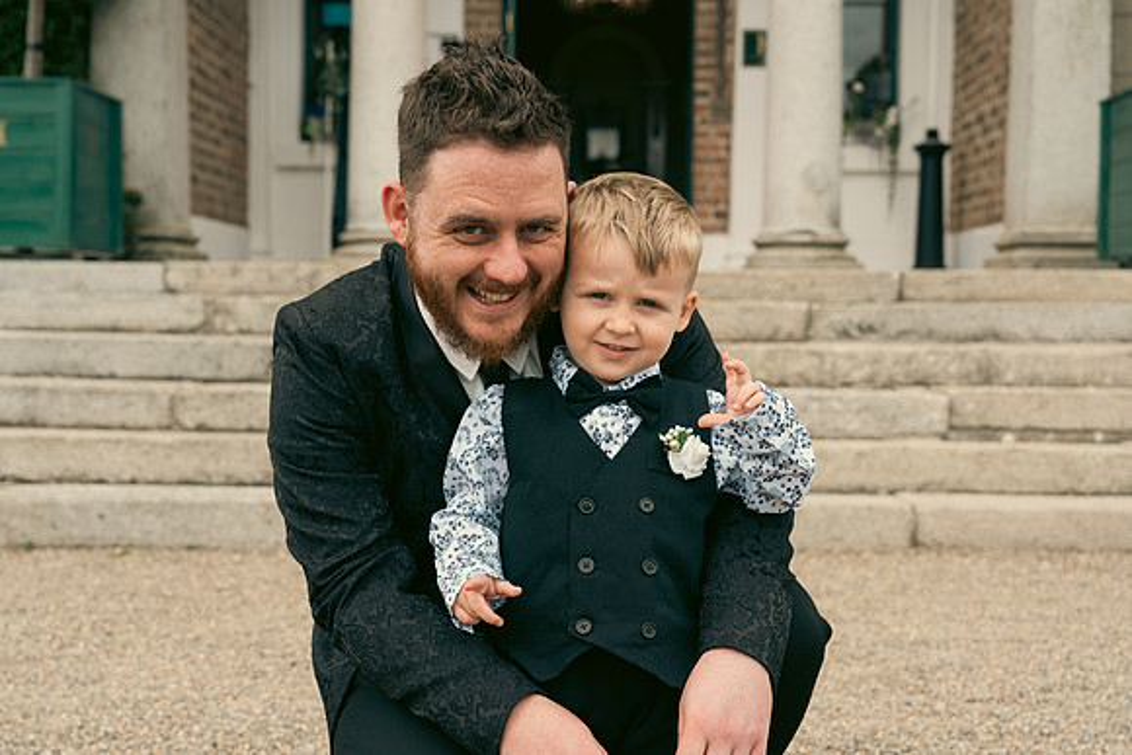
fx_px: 1478
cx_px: 566
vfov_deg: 28.7
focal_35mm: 47
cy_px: 378
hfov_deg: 41.9
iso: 200
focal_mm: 47
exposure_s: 1/500
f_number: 5
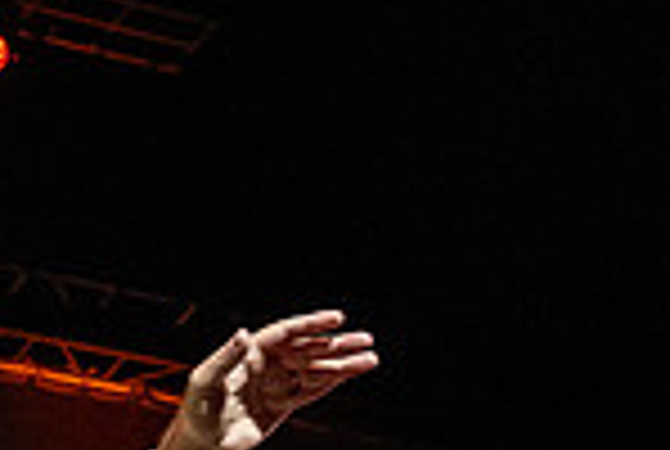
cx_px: -260
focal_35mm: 171
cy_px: 278
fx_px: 3189
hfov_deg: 11.6
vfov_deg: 8.1
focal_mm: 28
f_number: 4
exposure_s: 1/100
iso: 5000
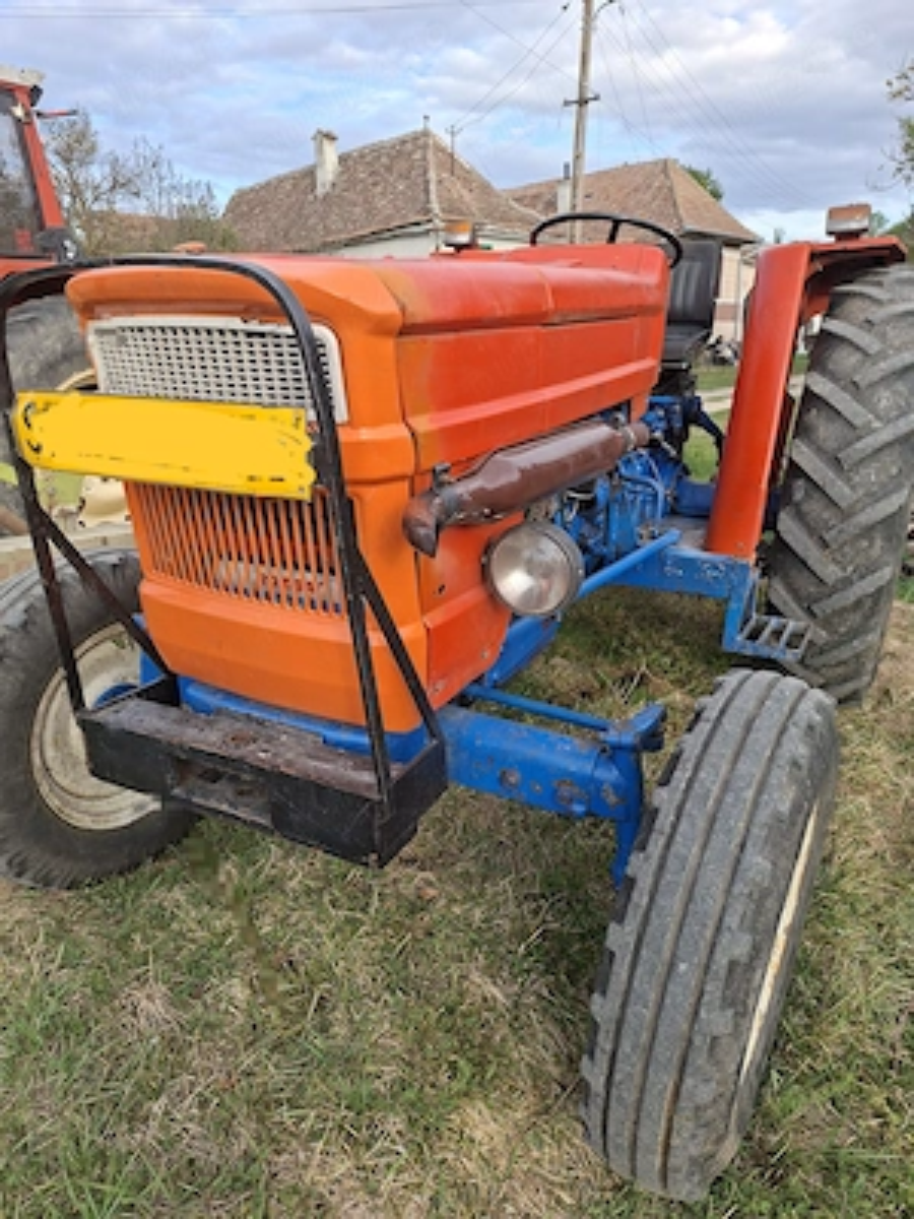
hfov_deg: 58.9
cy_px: 610
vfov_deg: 73.9
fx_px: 810
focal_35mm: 23
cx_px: 457
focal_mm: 5.54
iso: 40
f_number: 1.8
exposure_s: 1/500
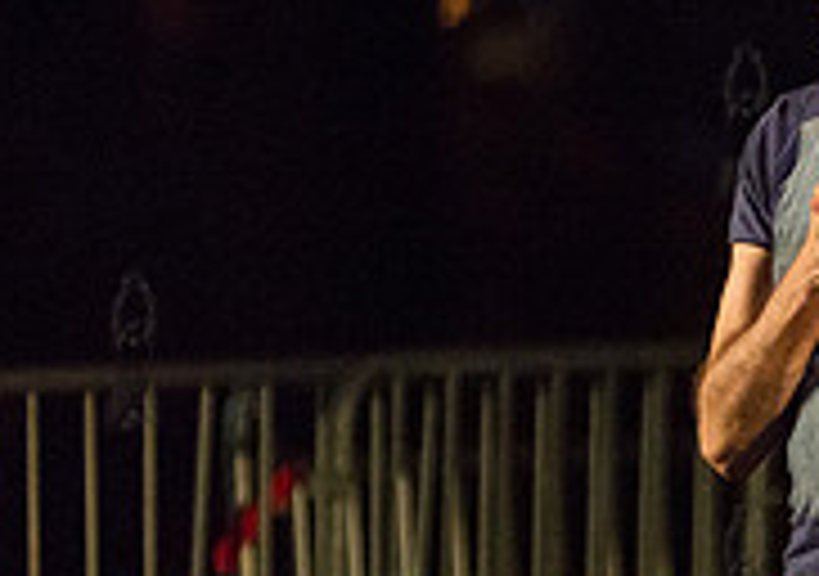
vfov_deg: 1.8
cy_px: 78
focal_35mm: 785
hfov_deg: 2.6
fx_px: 18165
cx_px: 981
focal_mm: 200
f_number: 2.8
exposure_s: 1/800
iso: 4000
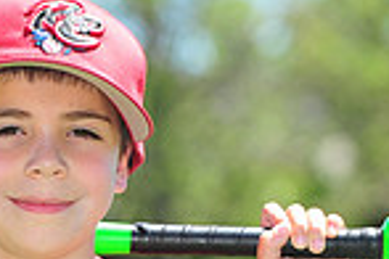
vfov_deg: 2.7
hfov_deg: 4.0
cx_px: 50
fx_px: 5543
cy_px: 338
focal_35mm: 513
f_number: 4.5
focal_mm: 130
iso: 200
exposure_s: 1/500
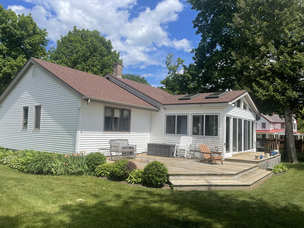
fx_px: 228
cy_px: 114
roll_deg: -1.9
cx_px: 152
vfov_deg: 53.1
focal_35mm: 26
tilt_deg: +3.5
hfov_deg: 67.3
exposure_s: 1/4292
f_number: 1.6
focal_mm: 4.2
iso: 32
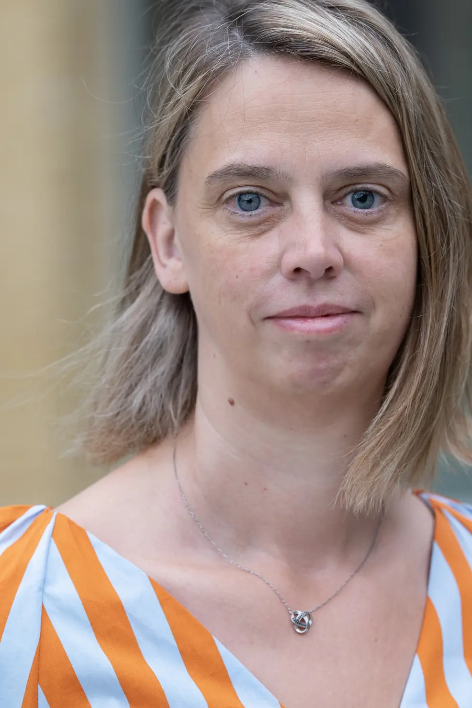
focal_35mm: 176
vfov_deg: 11.7
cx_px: 292
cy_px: 385
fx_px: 3461
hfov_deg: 7.8
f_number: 3.5
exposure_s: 1/320
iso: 500
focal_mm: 135
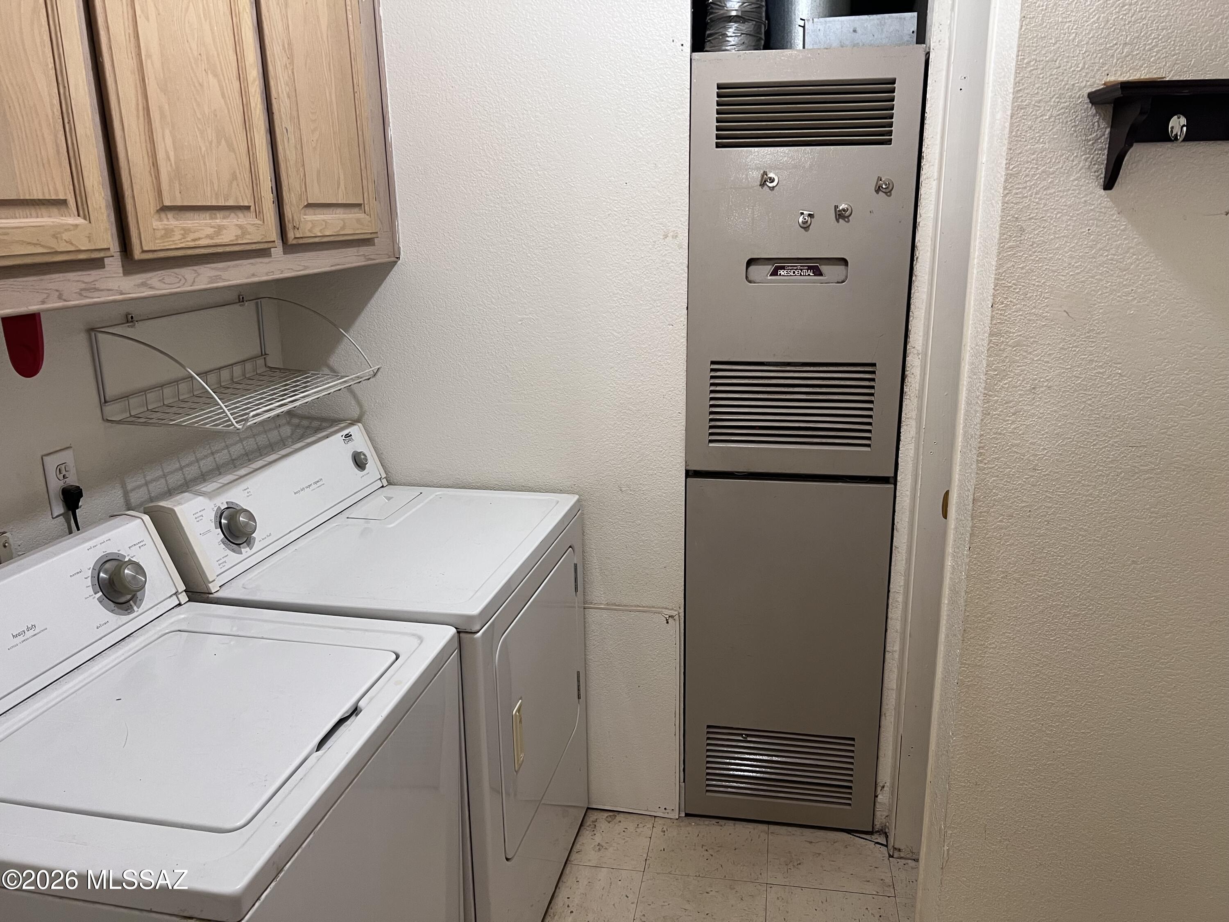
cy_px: 461
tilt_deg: -15.2
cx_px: 614
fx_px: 923
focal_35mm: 26
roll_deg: +0.4
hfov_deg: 67.3
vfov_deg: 53.1
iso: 100
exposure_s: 1/60
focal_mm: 5.7
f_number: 1.5
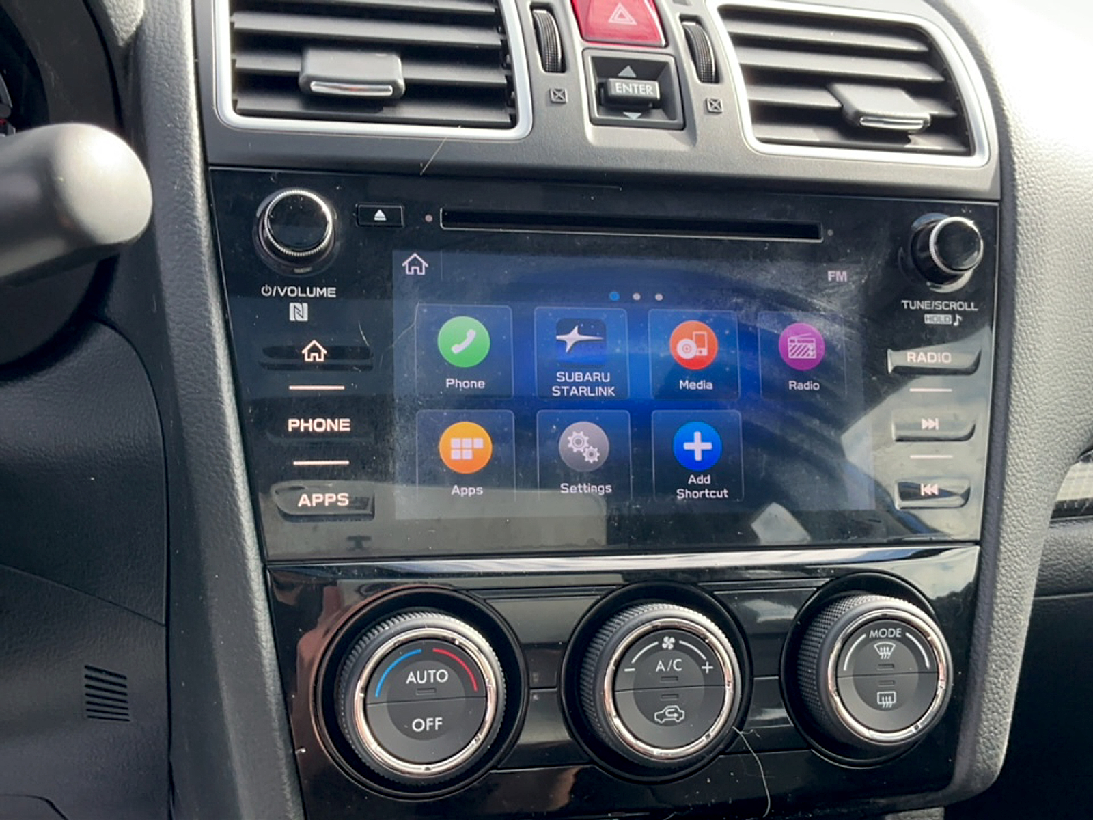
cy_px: 410
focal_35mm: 31
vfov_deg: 45.4
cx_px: 546
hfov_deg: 58.4
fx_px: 979
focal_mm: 3
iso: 40
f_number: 1.8
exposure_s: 1/120
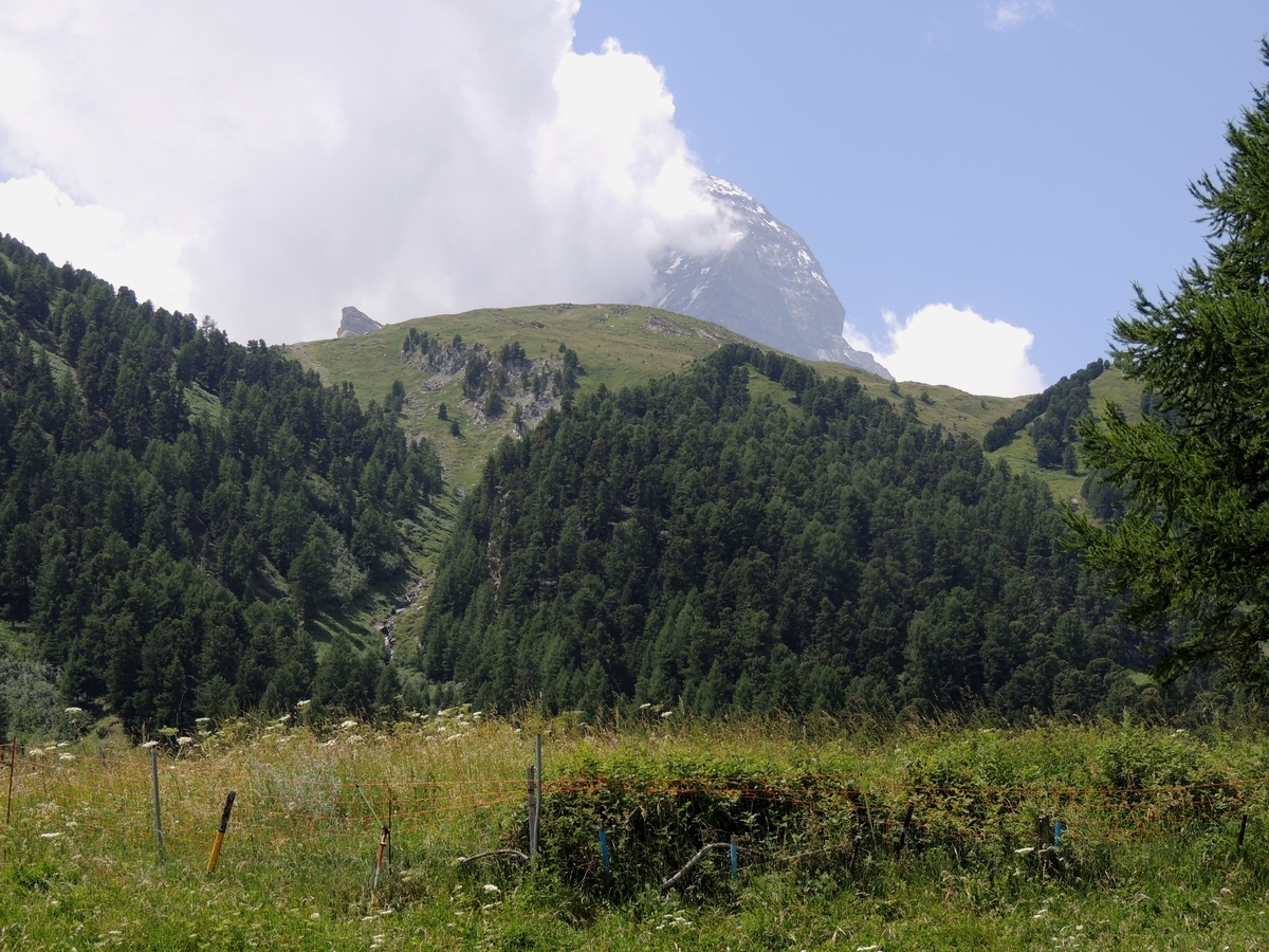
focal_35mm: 70
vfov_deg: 21.0
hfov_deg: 27.8
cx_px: 634
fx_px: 2566
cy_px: 476
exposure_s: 1/640
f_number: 3.9
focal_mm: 12.4
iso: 100
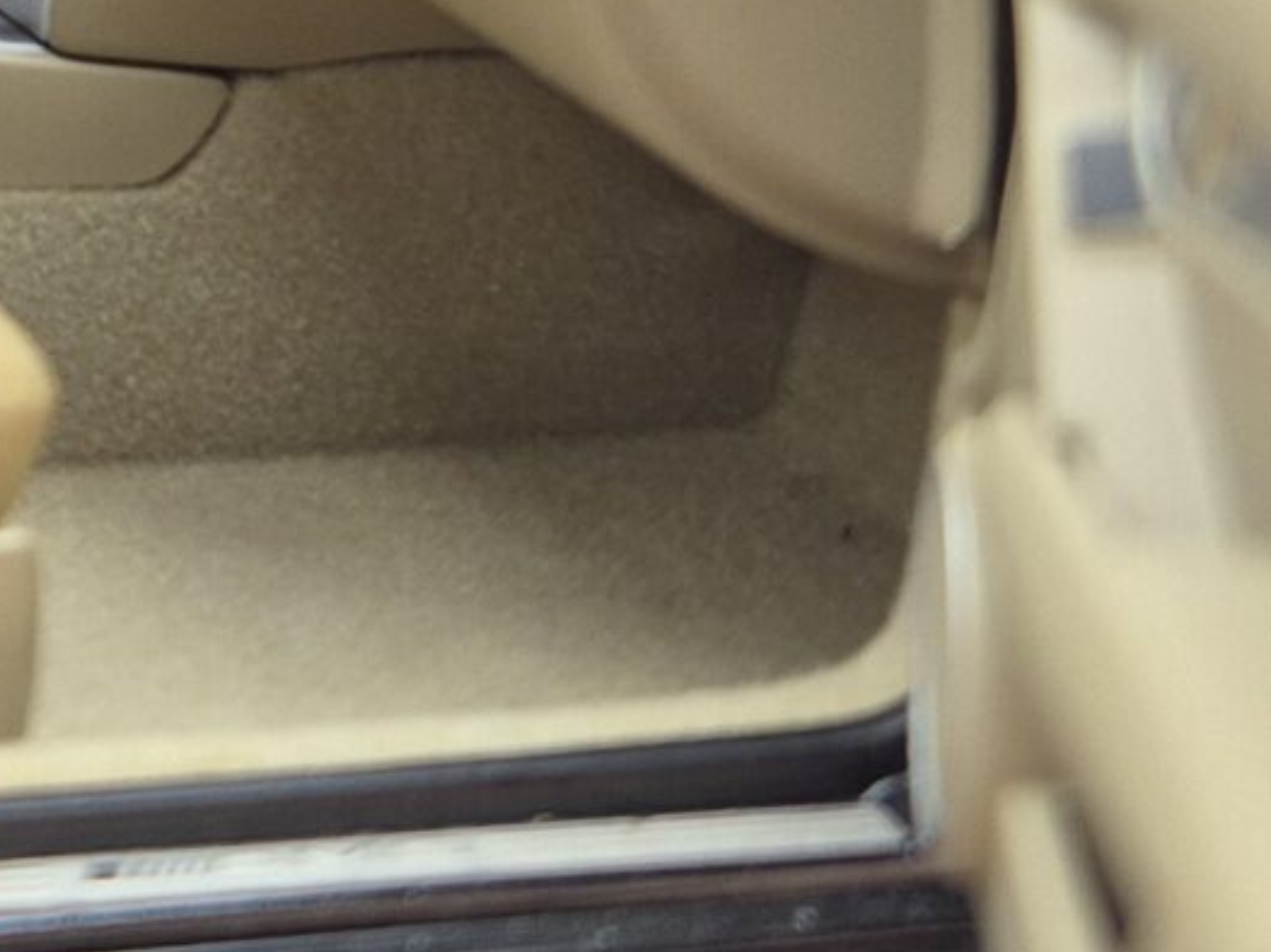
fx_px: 4110
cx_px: -418
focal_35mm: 112
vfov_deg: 12.7
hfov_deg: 16.5
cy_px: -399
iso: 80
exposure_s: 1/100
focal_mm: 5.4
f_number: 1.8
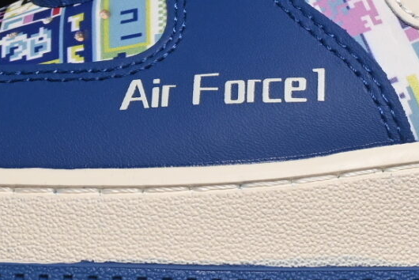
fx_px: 4215
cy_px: -97
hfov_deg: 5.7
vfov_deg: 3.8
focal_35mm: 362
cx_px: 401
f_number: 6.3
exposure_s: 1/60
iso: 160
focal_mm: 50
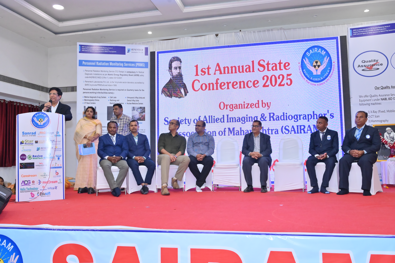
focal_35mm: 32
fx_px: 345
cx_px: 198
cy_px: 132
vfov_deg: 41.7
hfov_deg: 59.5
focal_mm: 31.5
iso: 2500
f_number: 7.1
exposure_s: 1/125
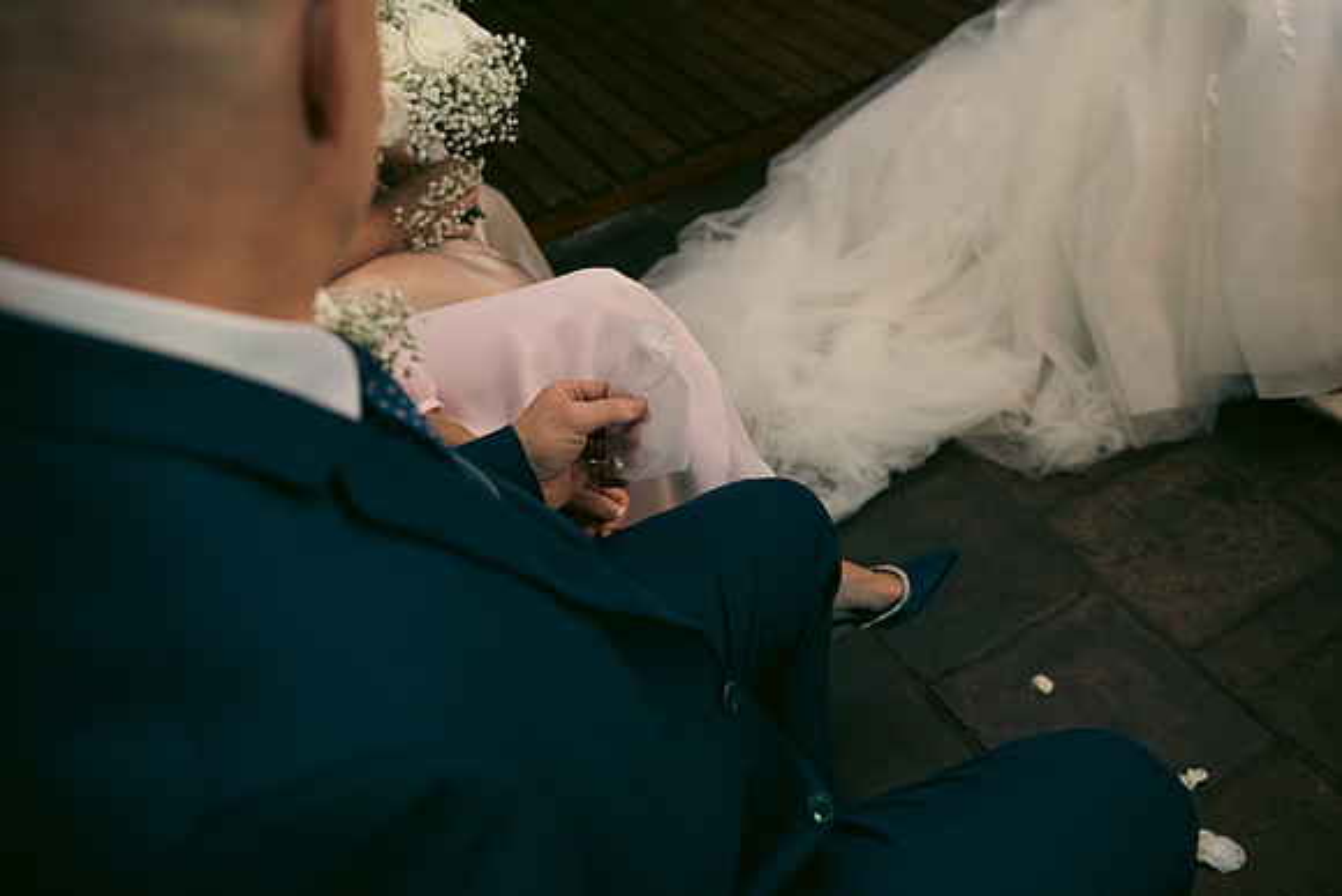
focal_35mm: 34
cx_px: 671
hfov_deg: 55.8
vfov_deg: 38.9
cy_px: 448
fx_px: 1268
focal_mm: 34
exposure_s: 1/160
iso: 1250
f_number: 3.5
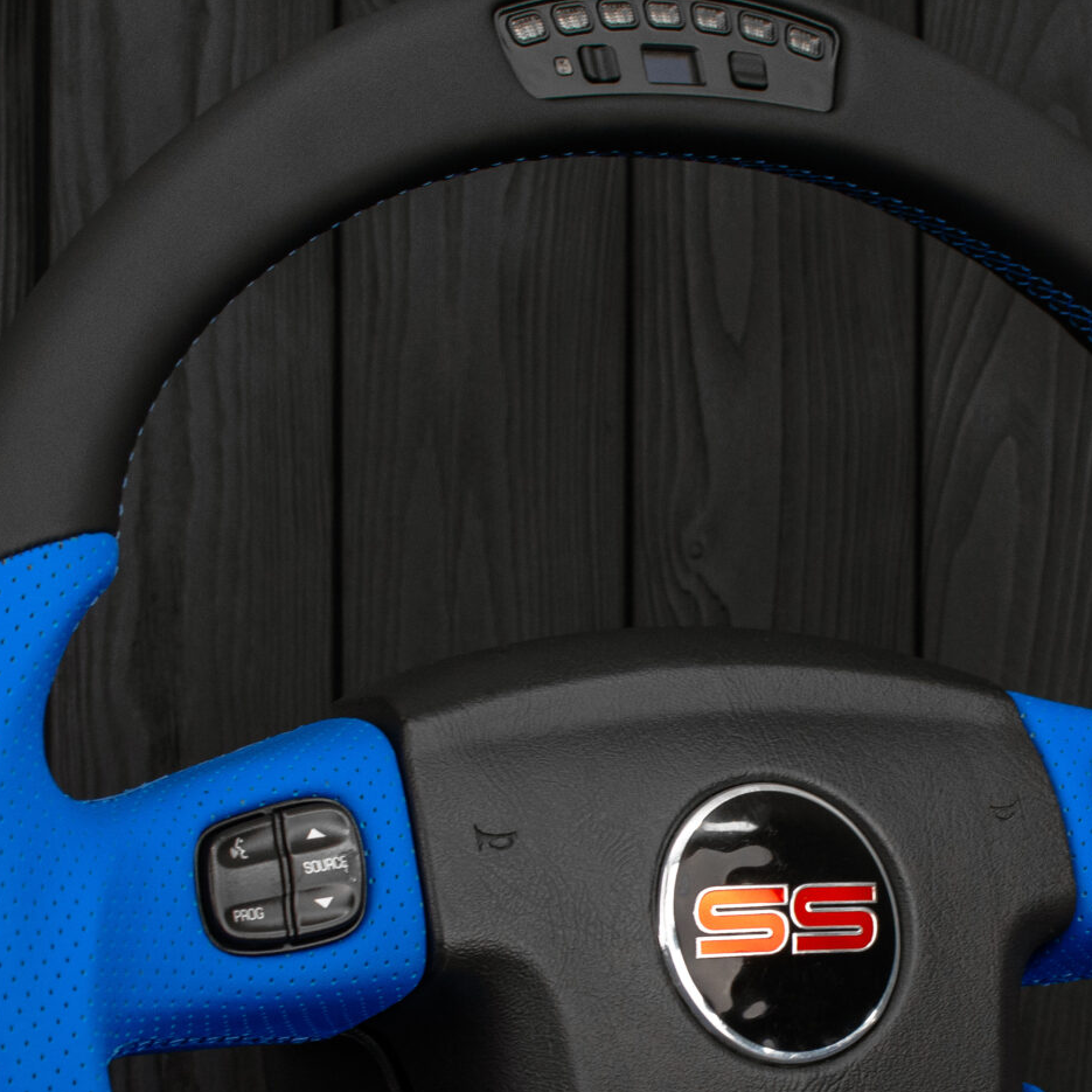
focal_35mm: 122
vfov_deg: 14.2
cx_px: 704
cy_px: 928
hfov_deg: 14.3
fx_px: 4360
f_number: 6.3
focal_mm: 35
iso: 500
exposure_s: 1/125
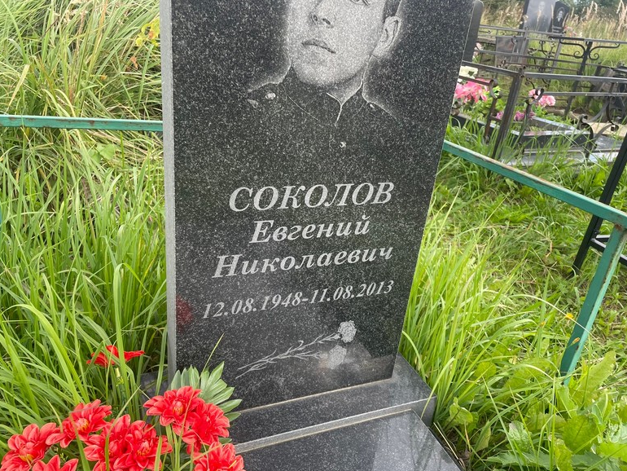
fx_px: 489
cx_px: 316
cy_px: 243
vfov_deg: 51.4
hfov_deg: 65.3
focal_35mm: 27
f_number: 1.6
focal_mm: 4.2
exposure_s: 1/553
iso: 32
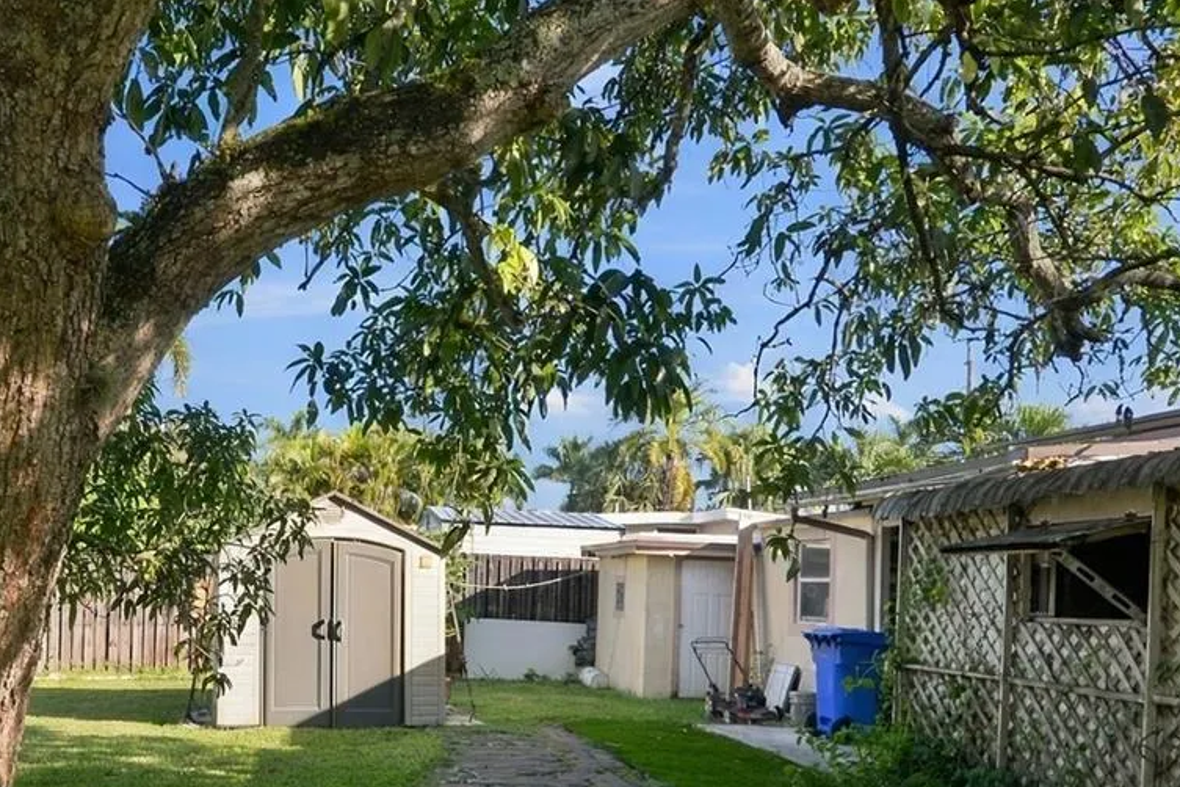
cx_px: 324
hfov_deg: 53.7
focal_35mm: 34
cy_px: 557
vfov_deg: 38.2
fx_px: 1114
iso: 320
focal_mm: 16
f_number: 11
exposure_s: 1/125
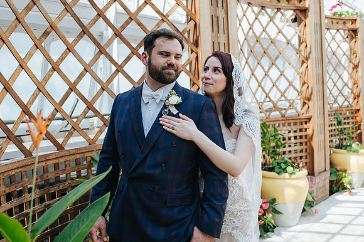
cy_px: 121
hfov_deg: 53.9
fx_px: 358
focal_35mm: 35
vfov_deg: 37.4
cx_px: 182
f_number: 3.5
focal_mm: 35
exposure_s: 1/640
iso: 320
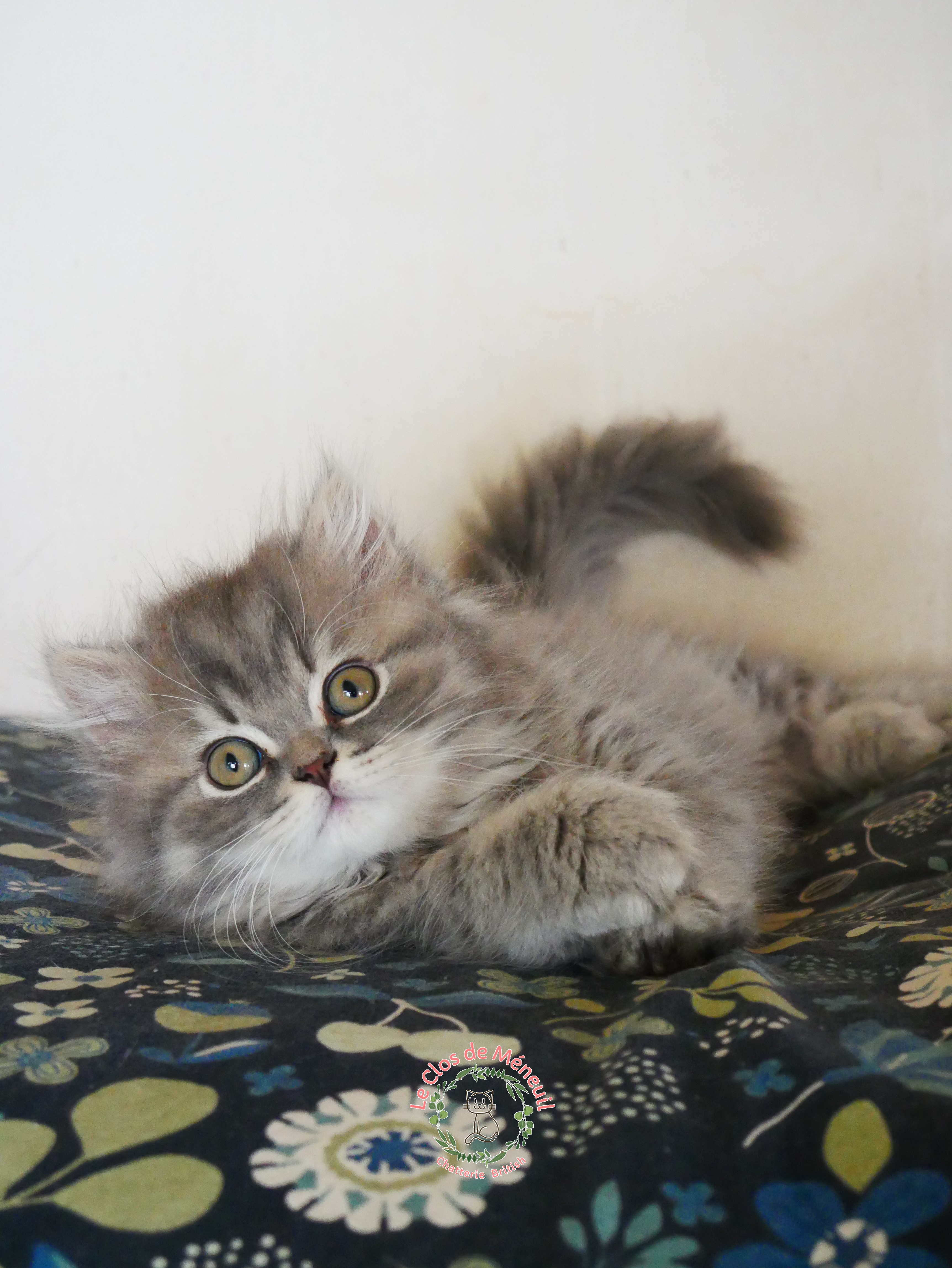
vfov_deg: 31.2
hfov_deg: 23.7
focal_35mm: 62
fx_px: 2272
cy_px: 634
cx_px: 476
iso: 3200
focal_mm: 31
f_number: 5.4
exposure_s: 1/160
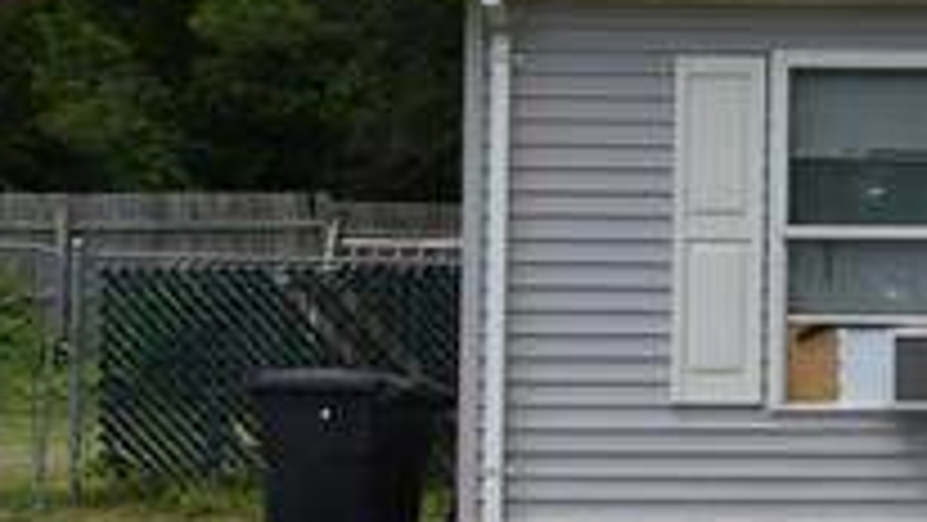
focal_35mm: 180
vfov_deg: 6.8
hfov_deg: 10.8
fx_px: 4416
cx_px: 1940
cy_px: 171
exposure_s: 1/200
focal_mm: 23
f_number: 11
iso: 100
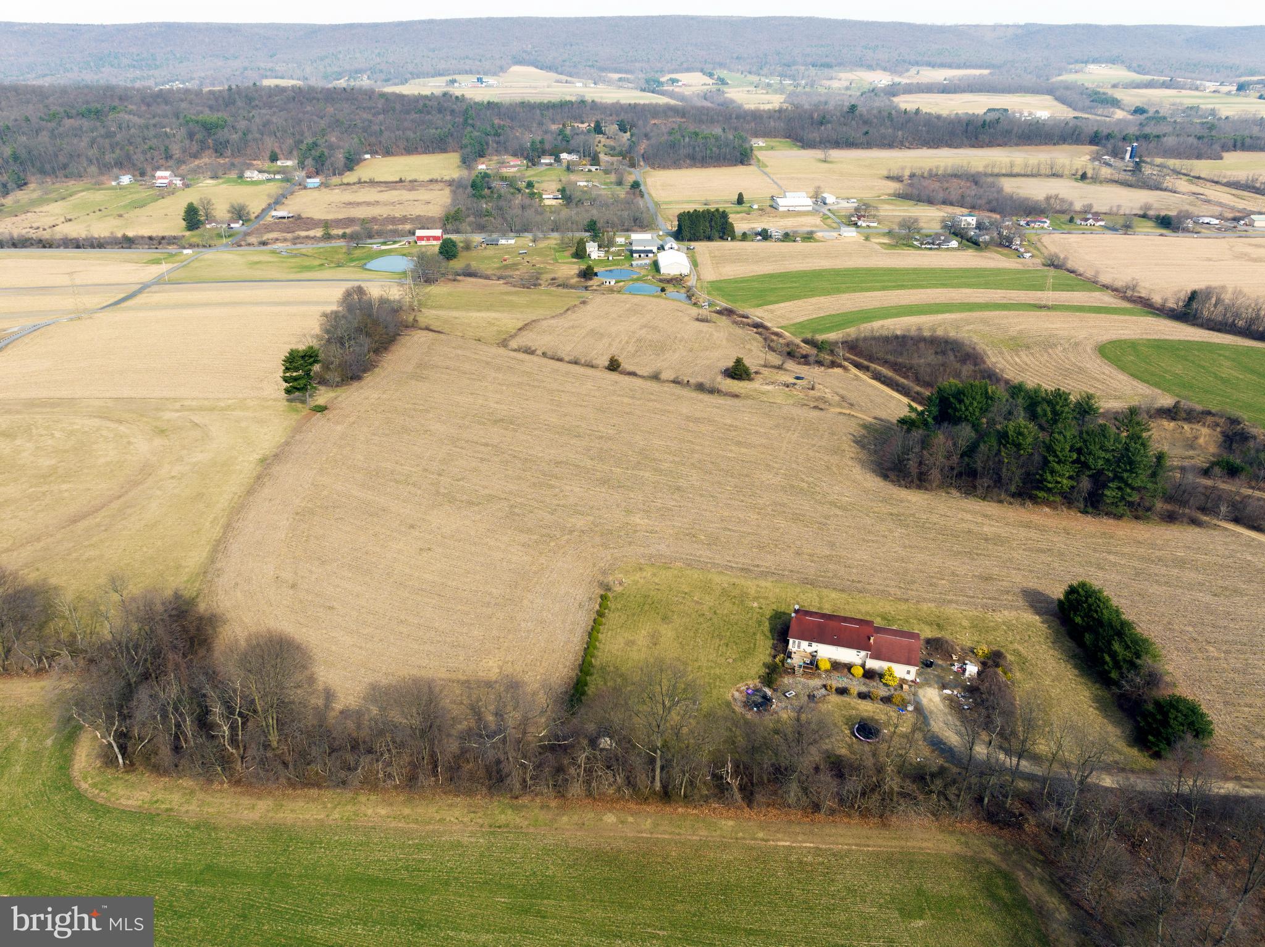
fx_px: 876
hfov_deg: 71.6
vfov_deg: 56.8
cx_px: 632
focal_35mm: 24
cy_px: 474
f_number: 4
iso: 100
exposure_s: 1/500
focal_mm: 12.29
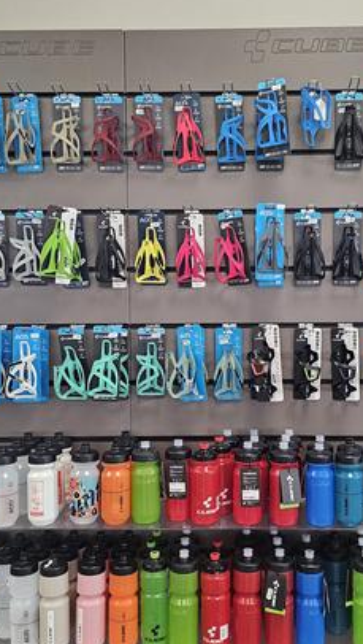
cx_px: 235
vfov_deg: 54.0
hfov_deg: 31.9
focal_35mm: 37
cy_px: 312
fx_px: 632
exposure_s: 1/100
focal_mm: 6.3
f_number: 1.7
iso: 200
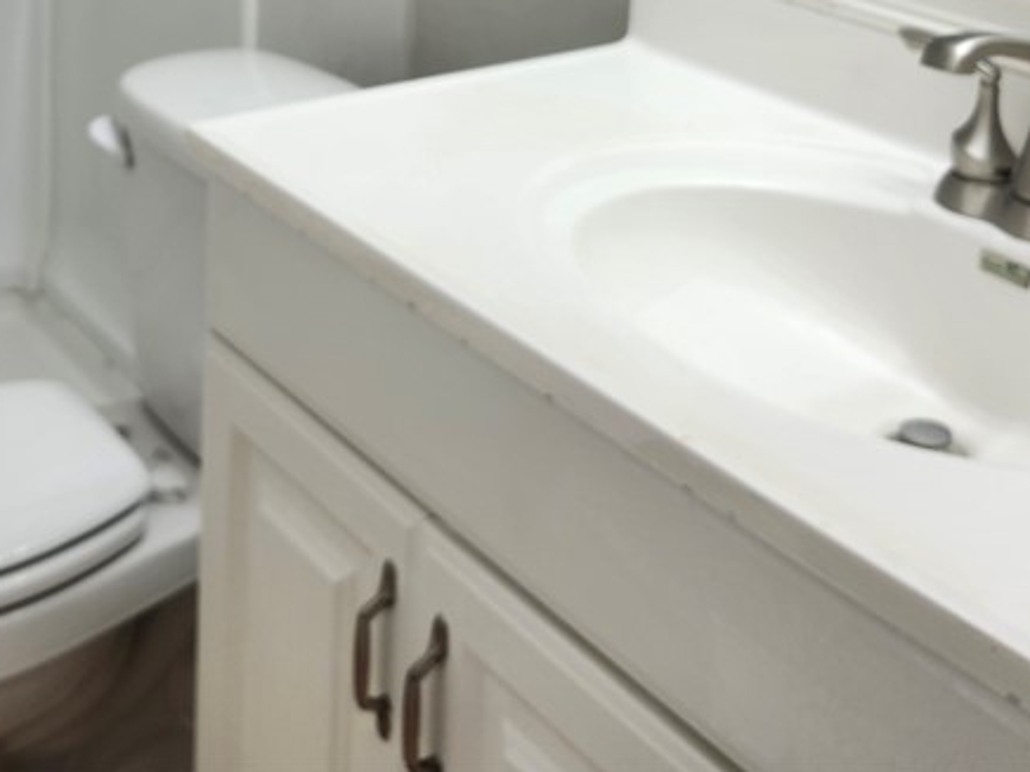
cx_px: 385
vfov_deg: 24.7
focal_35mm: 54
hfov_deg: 35.3
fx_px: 1607
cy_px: -132
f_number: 1.8
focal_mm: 5.54
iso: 64
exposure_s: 1/120
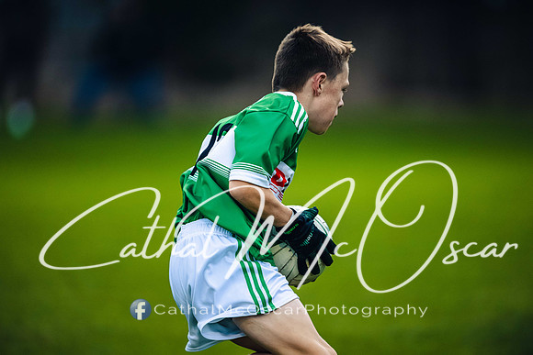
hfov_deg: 5.2
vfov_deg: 3.4
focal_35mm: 400
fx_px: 5923
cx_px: 266
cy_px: 178
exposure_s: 1/800
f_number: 2.8
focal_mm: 400
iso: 3200
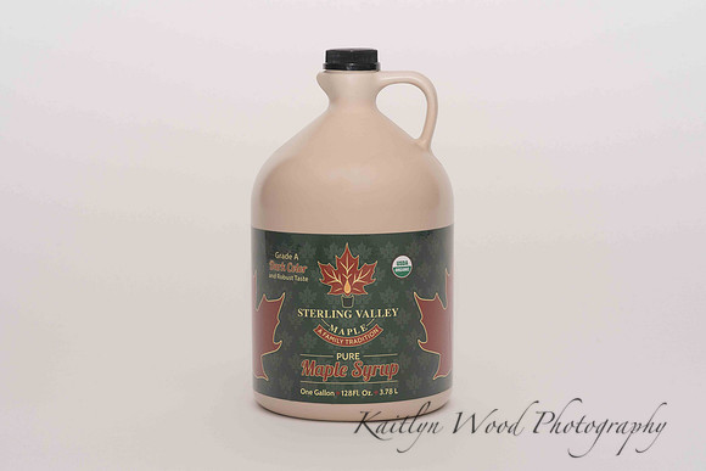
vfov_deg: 15.9
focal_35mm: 86
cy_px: 236
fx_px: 1683
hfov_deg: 23.7
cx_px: 353
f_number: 13
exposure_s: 1/100
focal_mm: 85
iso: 400
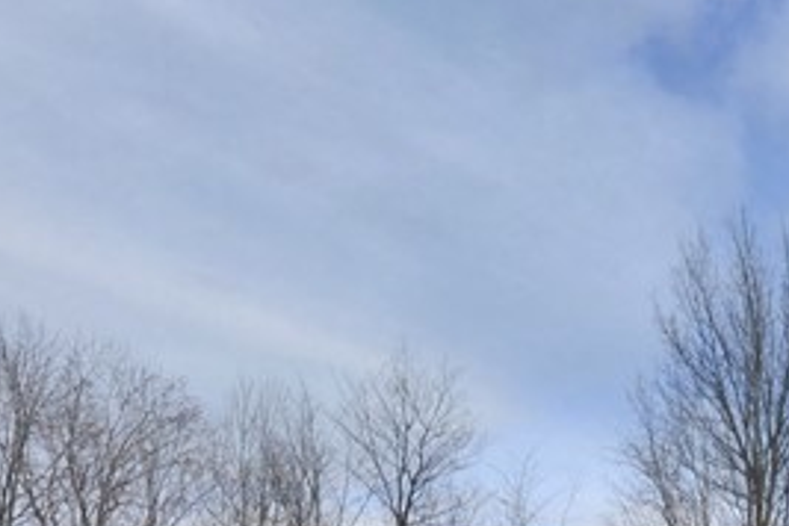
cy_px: 925
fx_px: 1424
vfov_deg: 17.4
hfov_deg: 30.1
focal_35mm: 65
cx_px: 658
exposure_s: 1/500
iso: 250
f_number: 11
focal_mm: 16
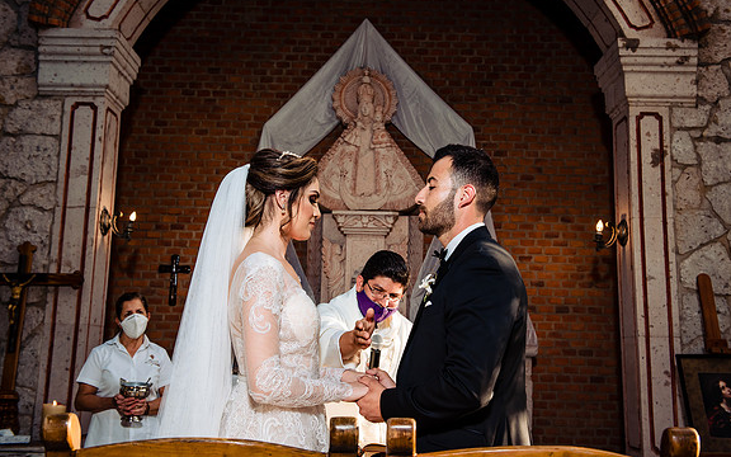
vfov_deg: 32.8
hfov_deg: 50.4
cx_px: 366
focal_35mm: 39
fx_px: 777
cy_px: 216
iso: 800
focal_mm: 38
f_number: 5.6
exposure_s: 1/200
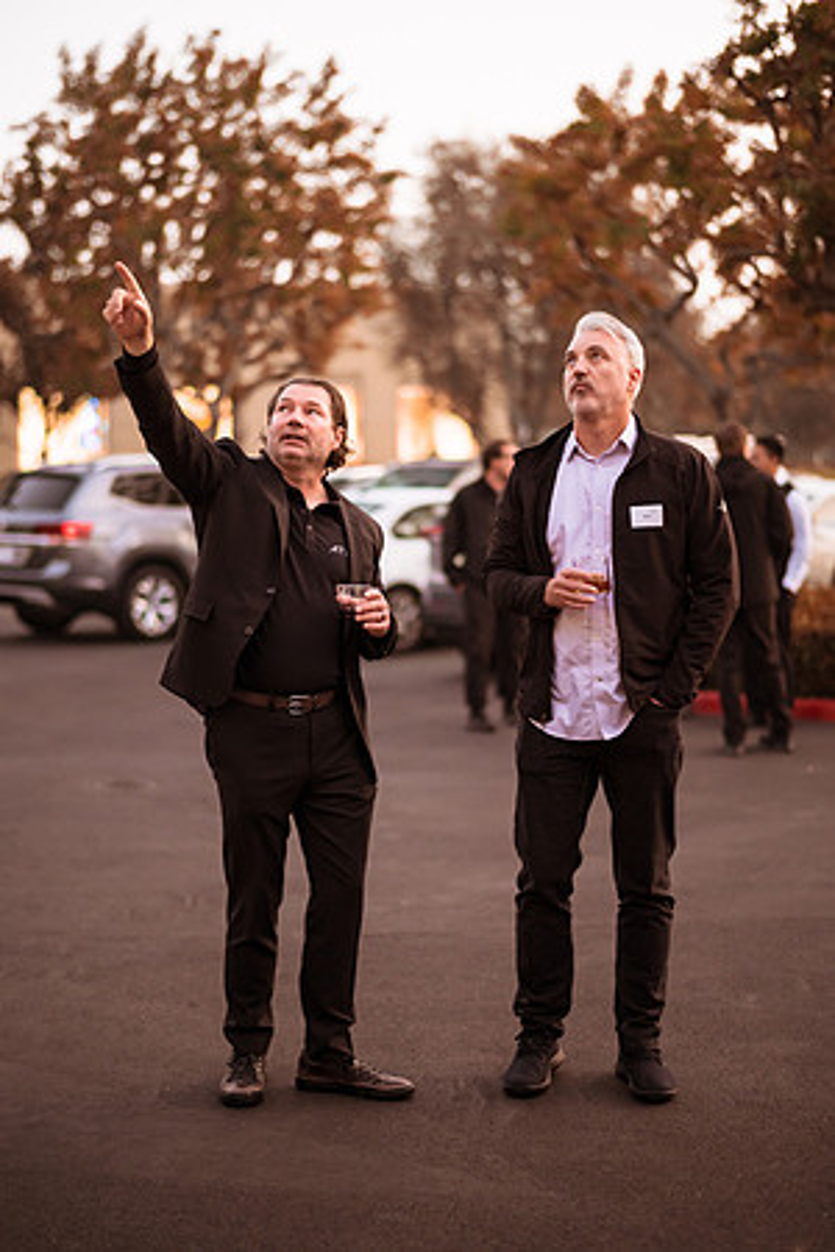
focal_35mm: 58
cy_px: 626
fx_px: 2018
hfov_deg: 23.4
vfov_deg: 34.5
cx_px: 418
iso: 1600
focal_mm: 58
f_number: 1.4
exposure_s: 1/200
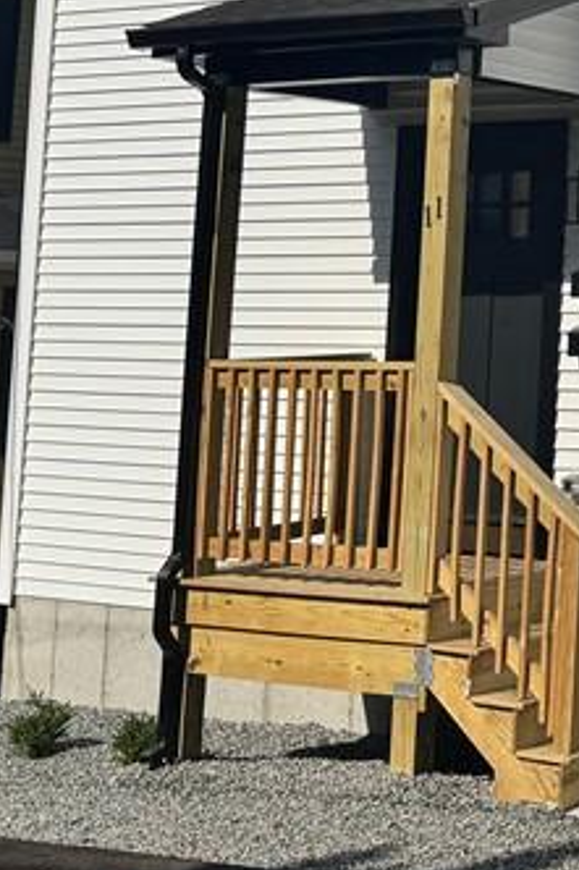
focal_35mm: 77
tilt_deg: +7.4
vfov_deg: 25.4
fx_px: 1859
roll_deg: -1.1
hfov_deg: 16.3
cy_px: 66
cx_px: 851
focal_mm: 6.76
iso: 80
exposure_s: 1/12346
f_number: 1.78
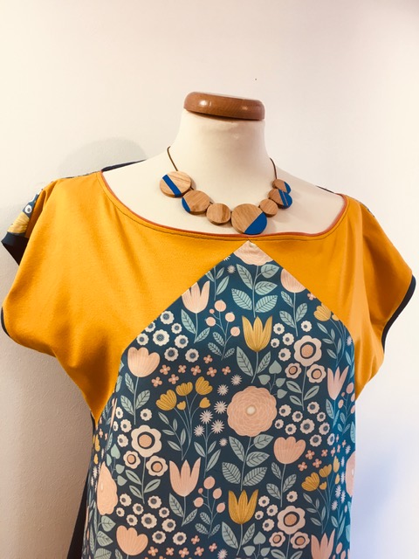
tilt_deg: -4.6
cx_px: 210
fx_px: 468
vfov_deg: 61.7
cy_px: 280
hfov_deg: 48.2
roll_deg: -1.2
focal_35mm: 29
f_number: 2.2
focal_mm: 4.15
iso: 40
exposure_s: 1/33
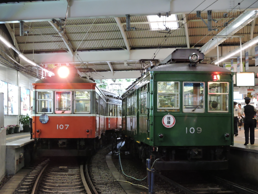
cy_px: 98
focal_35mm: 66
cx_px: 128
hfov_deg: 29.4
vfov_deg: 22.2
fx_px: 492
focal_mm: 11.6
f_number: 4.2
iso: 1000
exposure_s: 1/30
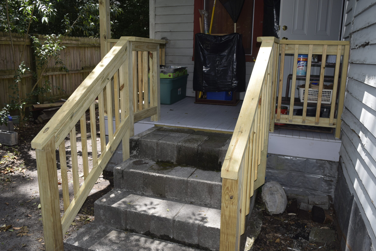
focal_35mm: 31
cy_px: 125
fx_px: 324
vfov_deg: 42.3
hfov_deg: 60.3
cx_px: 188
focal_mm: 20
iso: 100
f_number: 5.6
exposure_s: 1/125
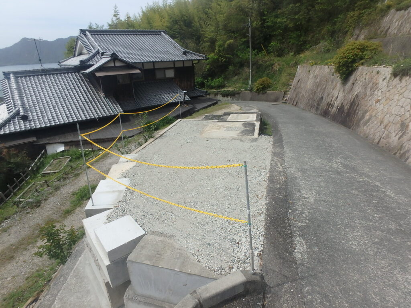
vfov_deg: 63.4
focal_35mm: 21
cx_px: 206
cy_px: 154
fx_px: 249
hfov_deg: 79.0
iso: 125
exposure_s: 1/500
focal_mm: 3.7
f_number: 6
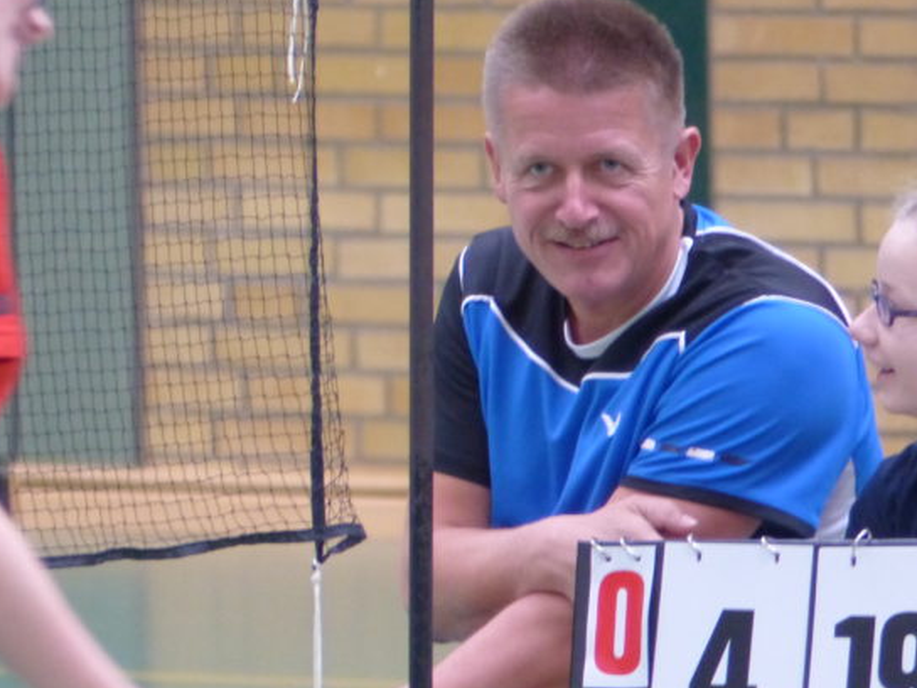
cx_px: 836
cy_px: 300
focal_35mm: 1051
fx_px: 27842
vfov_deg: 1.4
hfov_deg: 1.9
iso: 400
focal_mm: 100.5
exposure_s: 1/60
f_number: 2.8
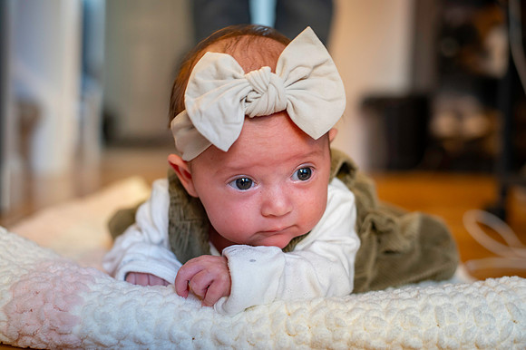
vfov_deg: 27.0
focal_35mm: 50
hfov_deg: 39.6
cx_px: 263
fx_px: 730
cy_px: 175
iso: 1000
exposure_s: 1/60
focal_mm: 50
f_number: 3.2
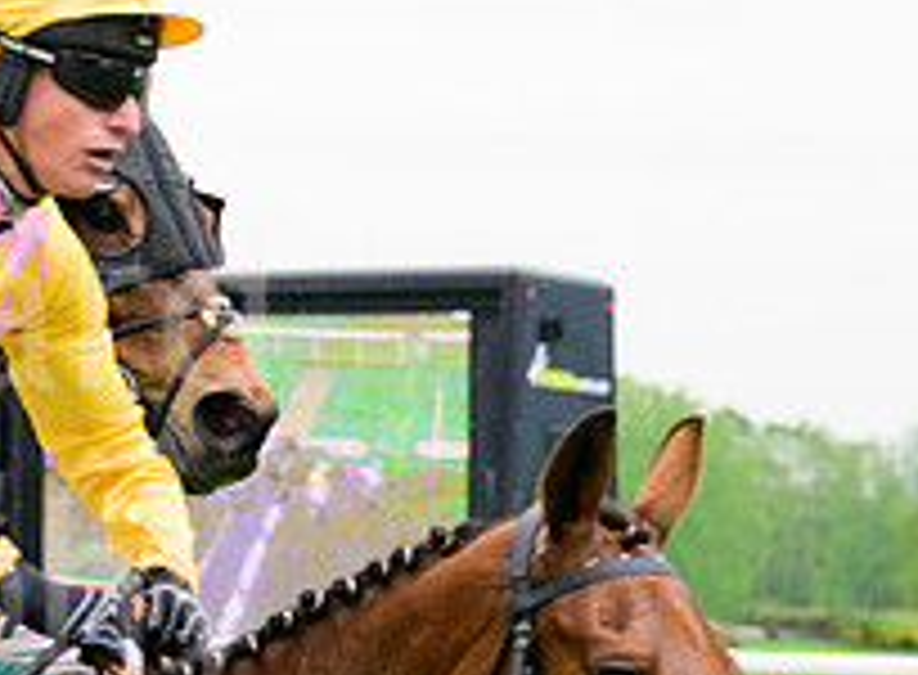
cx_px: -223
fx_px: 10270
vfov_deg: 3.8
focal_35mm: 390
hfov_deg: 5.1
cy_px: 519
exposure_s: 1/1600
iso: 1600
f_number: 5.6
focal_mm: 110
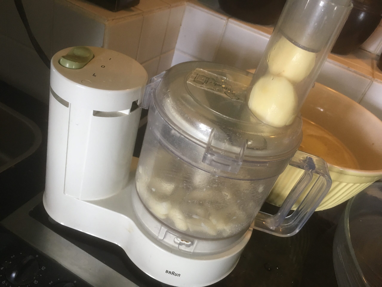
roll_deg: -19.3
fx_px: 320
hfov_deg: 61.7
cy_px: 144
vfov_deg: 48.2
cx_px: 191
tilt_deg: -34.1
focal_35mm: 29
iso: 125
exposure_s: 1/33
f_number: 2.2
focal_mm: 4.15
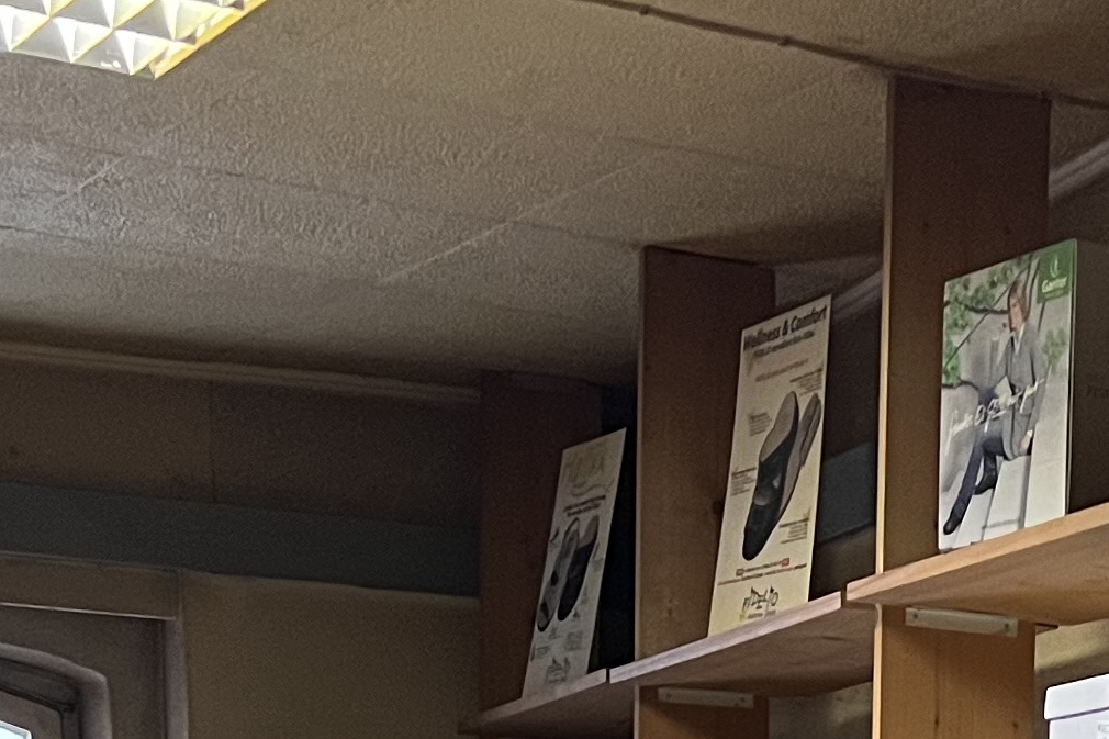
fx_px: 3326
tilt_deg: -9.1
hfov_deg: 18.0
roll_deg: -2.1
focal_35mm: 108
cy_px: 1623
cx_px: 1333
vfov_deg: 11.1
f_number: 1.5
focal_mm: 5.7
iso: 320
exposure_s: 1/50
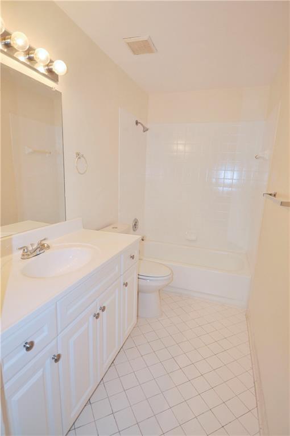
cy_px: 218
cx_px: 145
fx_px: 218
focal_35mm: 18
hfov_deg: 67.2
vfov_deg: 90.1
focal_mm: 12
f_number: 3.8
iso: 320
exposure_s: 1/200
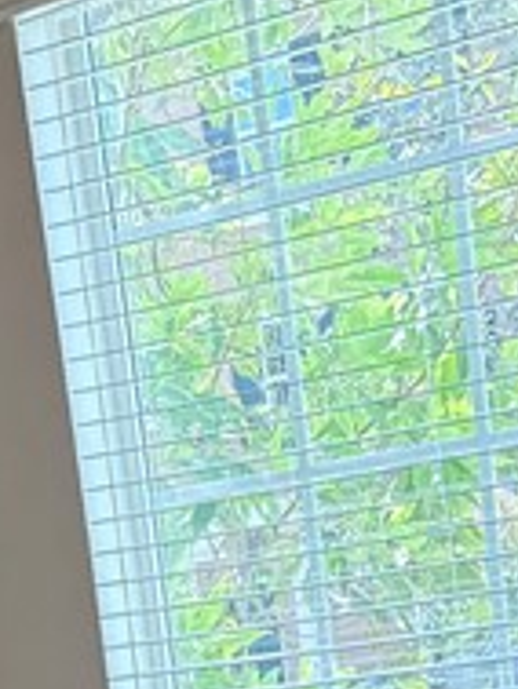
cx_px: -157
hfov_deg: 11.1
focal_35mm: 130
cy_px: 1506
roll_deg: +10.5
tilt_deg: -19.9
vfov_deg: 12.7
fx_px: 2591
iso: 80
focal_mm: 6.76
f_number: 1.78
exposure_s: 1/245
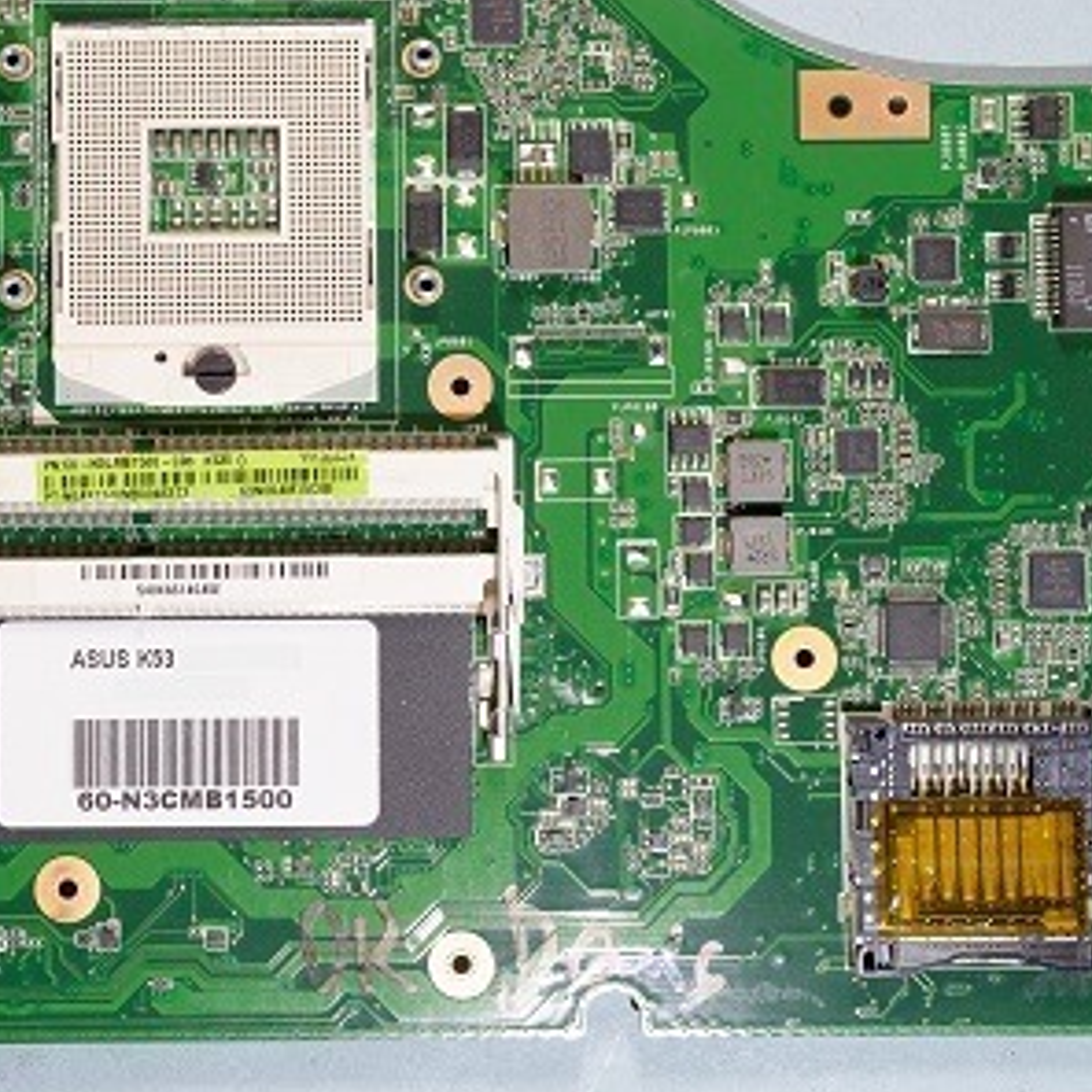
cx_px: 303
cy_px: 251
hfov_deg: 24.1
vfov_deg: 24.0
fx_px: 2534
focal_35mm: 71
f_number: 8
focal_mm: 22
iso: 100
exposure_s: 1/6
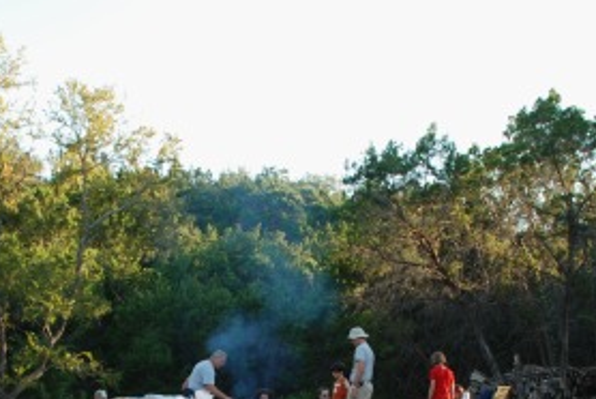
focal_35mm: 76
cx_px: 262
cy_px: 425
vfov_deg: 17.5
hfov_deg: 26.6
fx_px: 1260
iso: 100
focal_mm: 22
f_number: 4.5
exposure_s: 1/80
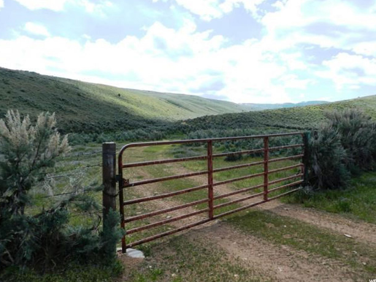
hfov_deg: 71.6
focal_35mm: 24
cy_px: 137
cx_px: 193
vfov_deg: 56.8
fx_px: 261
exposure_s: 1/1250
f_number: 3.4
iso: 160
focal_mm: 4
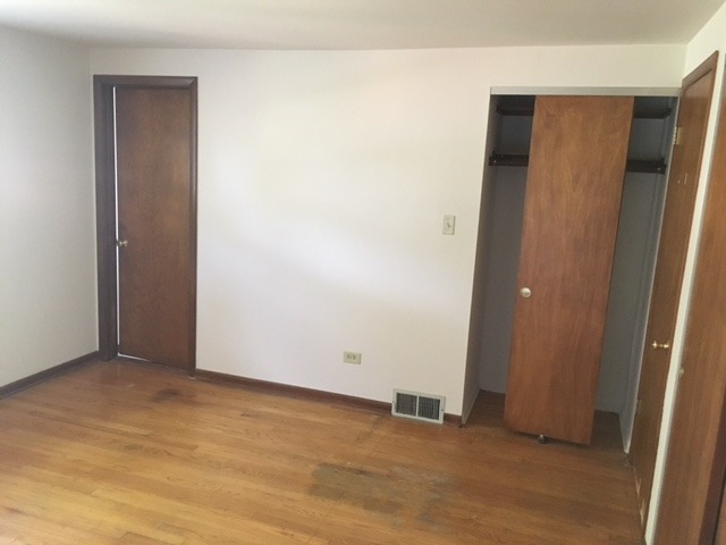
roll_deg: -3.6
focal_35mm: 29
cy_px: 272
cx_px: 363
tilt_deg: -10.2
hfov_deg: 61.7
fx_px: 608
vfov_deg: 48.2
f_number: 2.2
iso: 200
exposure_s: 1/15
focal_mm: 4.15
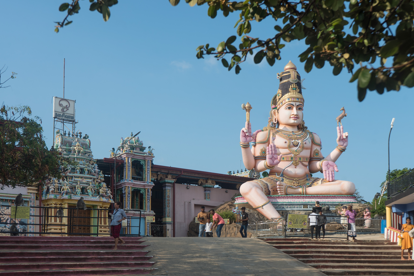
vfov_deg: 29.2
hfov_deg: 42.7
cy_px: 138
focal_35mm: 46
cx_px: 205
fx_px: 529
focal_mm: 45
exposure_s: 1/400
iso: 125
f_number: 7.1
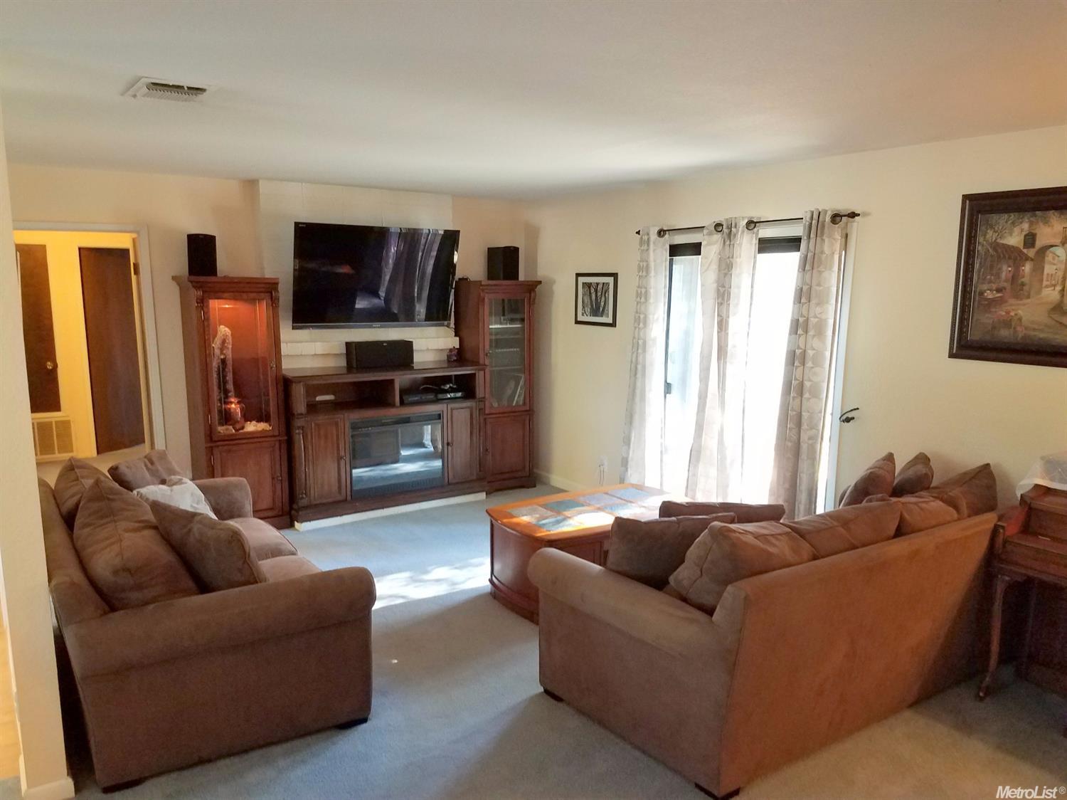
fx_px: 801
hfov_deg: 67.3
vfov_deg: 53.0
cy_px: 400
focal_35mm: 26
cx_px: 534
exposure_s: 1/24
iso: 160
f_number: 1.7
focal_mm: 4.2
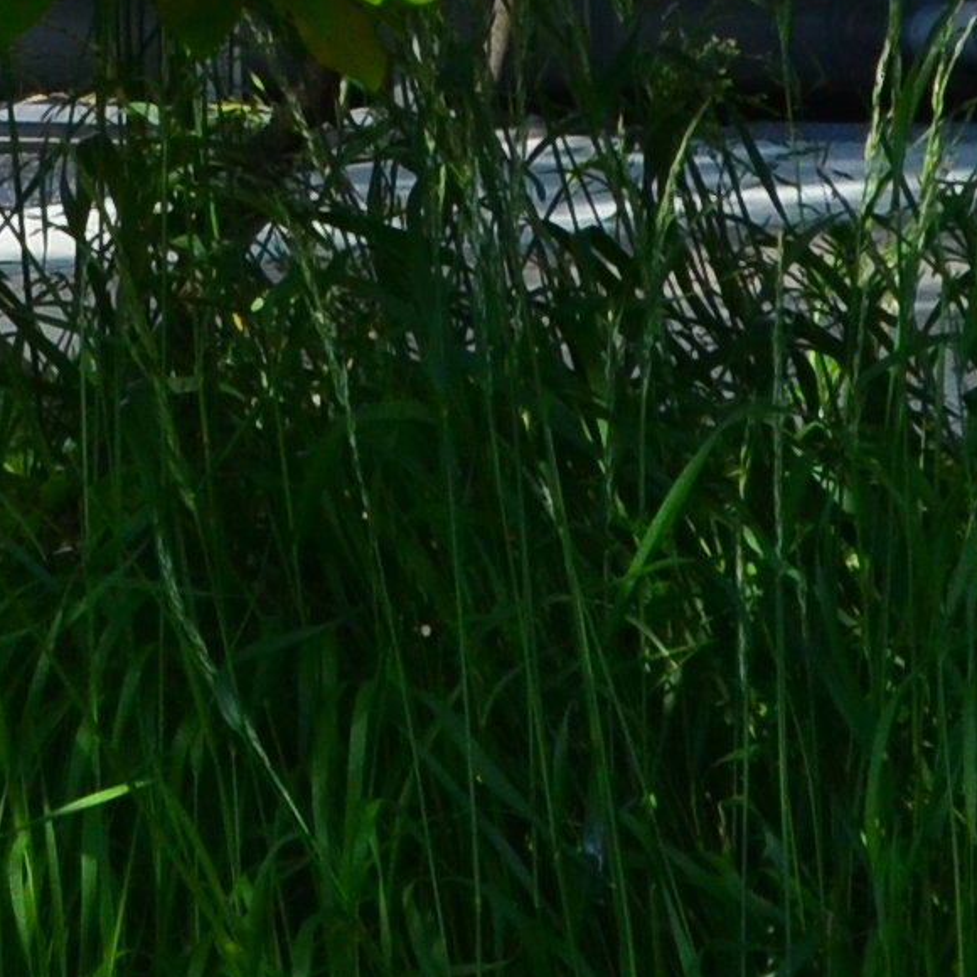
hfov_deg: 3.1
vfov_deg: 3.1
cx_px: -2537
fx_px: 17798
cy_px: -1186
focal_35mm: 557
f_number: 11
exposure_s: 1/500
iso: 400
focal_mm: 55
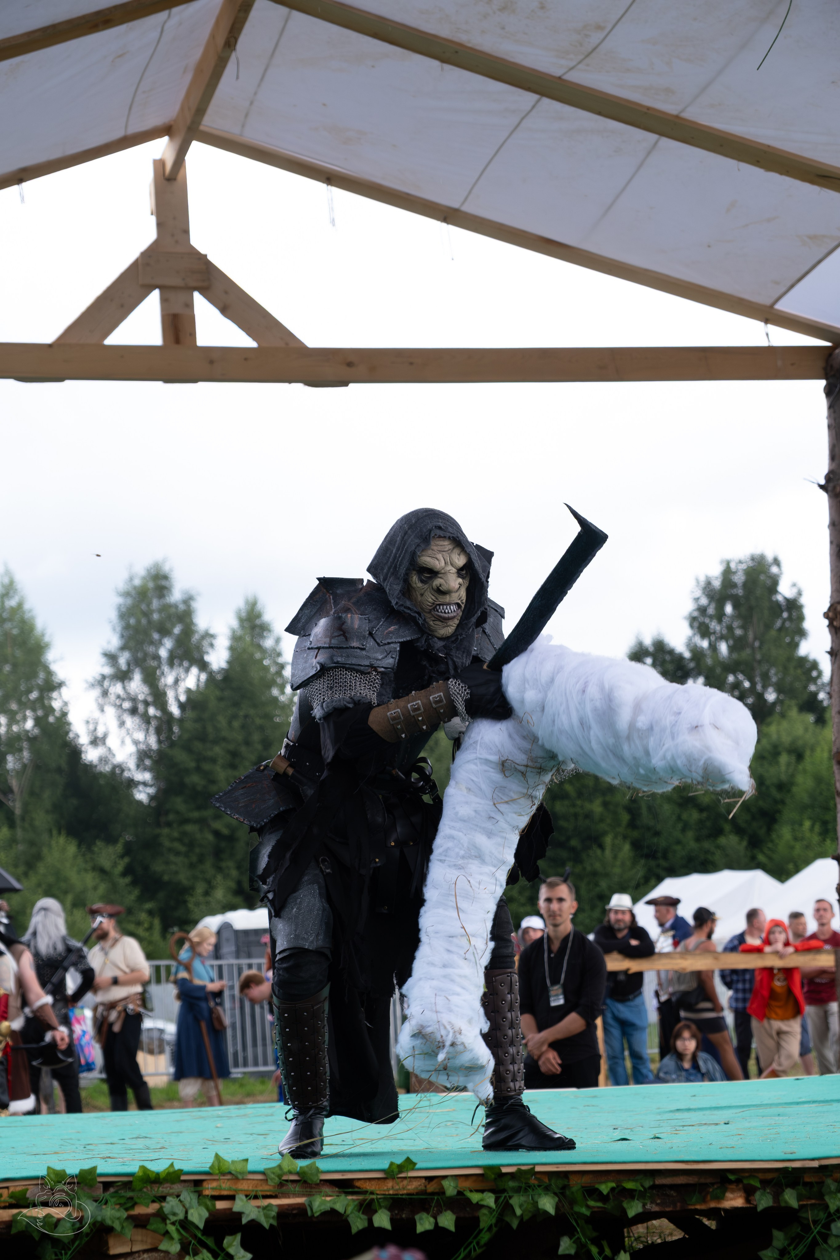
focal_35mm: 71
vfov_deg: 28.5
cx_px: 420
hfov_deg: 19.2
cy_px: 630
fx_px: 2485
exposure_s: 1/640
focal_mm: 47
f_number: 3.6
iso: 800
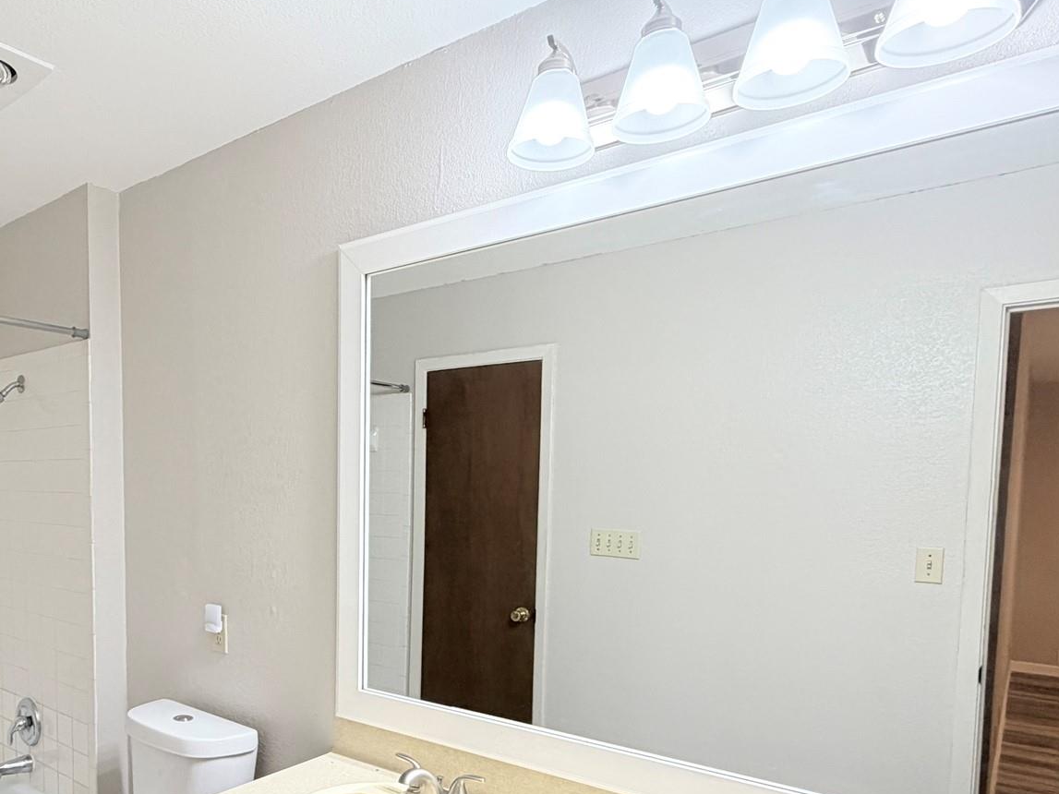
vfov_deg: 53.5
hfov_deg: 67.8
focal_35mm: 25
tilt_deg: -4.3
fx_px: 765
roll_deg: -0.5
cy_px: 547
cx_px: 369
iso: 200
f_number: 2.2
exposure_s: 1/120
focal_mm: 2.22
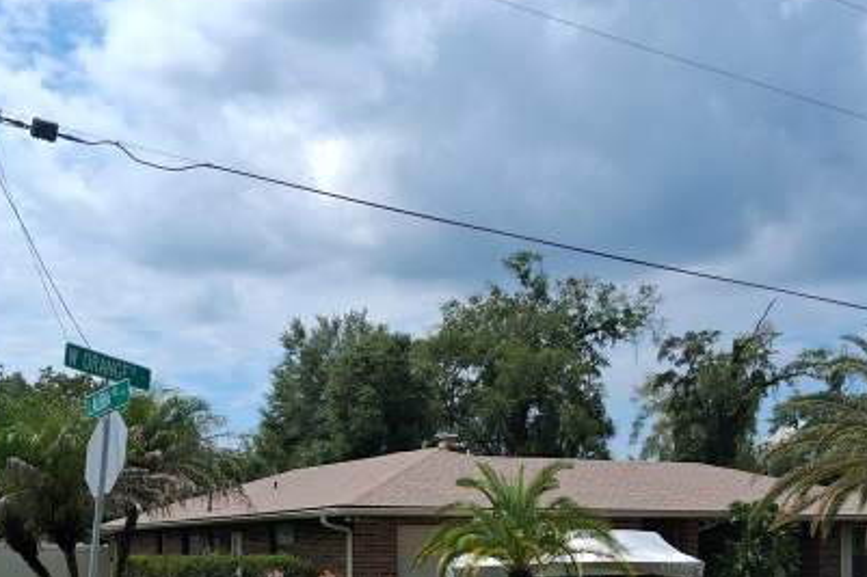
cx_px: 352
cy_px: 547
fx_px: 1300
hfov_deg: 36.8
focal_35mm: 54
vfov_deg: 24.2
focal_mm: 3.98
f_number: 1.8
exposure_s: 1/920
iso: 25
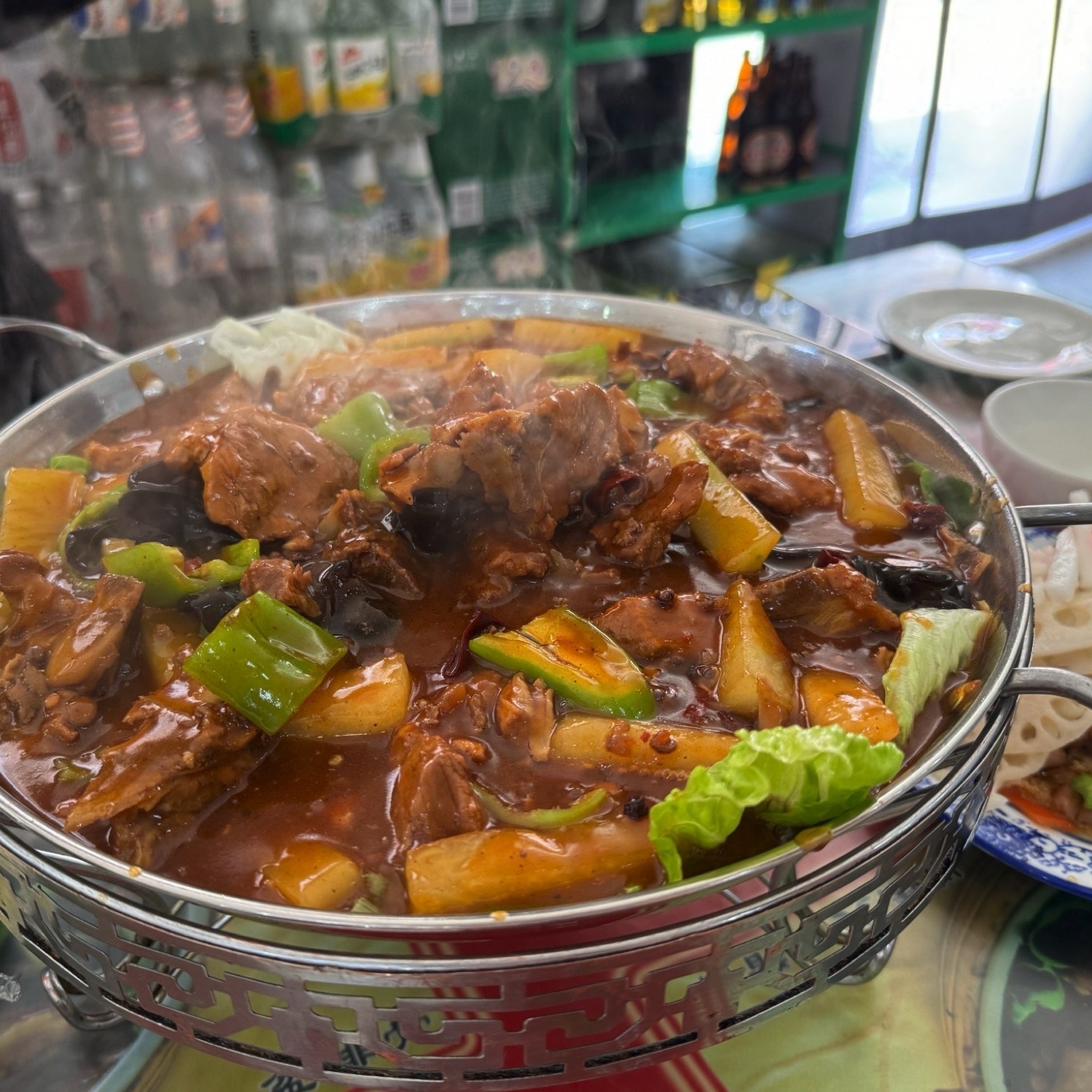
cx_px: 480
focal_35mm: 29
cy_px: 544
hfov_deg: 55.5
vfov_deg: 55.6
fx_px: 1035
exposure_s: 1/81
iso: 200
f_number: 1.78
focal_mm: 6.86
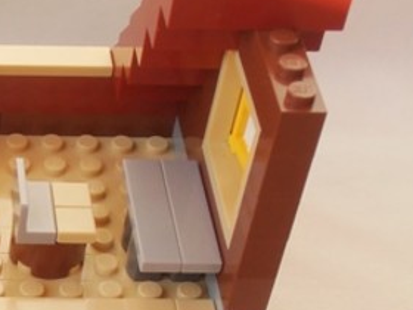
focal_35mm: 119
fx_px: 1420
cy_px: 393
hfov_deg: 15.7
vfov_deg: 12.1
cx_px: -128
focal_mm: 6.61
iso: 80
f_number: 3.9
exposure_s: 1/80
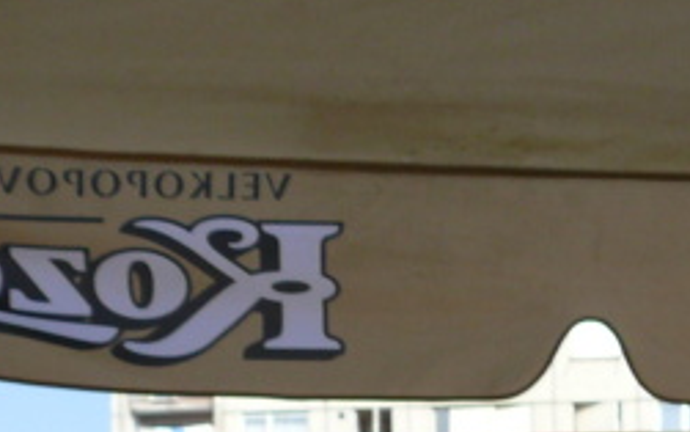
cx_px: 1269
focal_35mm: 159
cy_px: 916
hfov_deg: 12.0
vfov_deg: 7.8
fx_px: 2991
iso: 100
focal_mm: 7.4
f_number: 4
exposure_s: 1/640
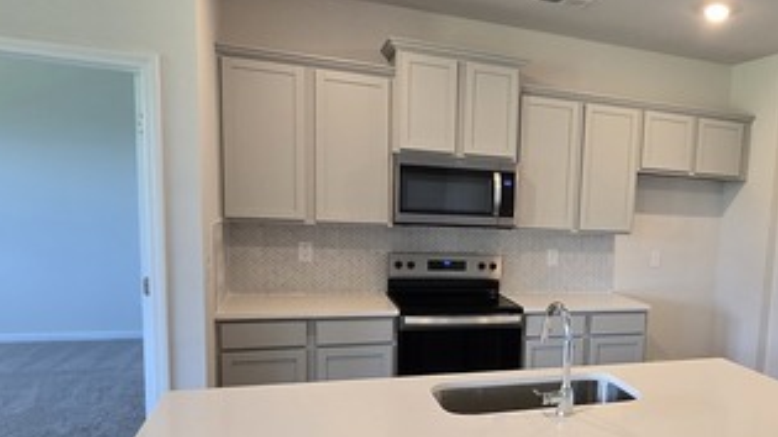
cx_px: 619
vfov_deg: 38.5
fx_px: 619
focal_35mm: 30
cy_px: 291
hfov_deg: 59.4
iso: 200
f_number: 2.2
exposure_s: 1/60
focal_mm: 1.7
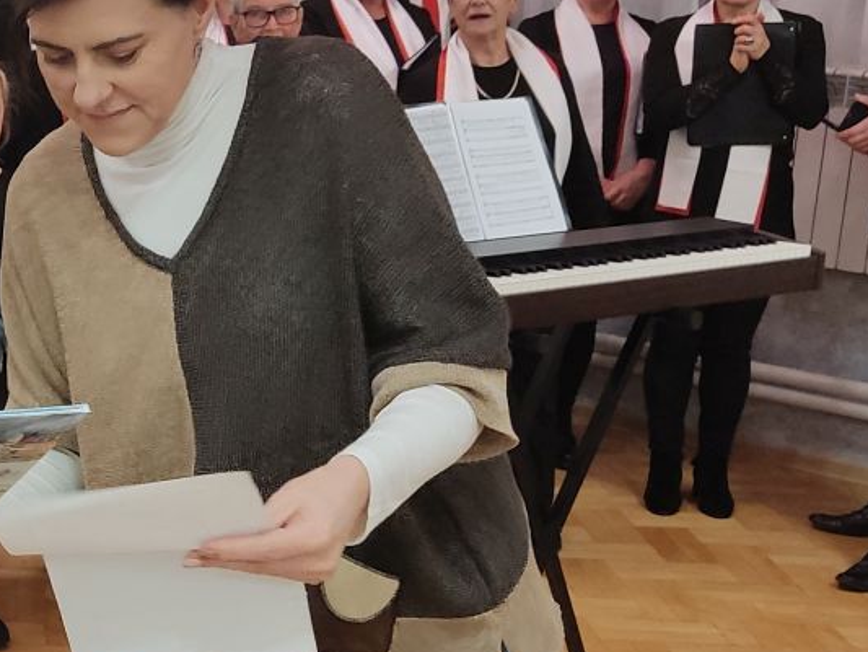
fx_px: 1881
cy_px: 403
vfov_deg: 19.6
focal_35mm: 75
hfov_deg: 23.9
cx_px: -142
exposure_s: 1/125
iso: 637
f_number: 1.79
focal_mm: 4.71
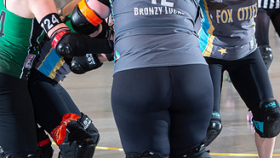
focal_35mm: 194
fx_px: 1440
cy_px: 47
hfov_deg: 11.1
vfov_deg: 6.3
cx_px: 123
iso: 640
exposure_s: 1/160
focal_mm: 105
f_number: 5.6
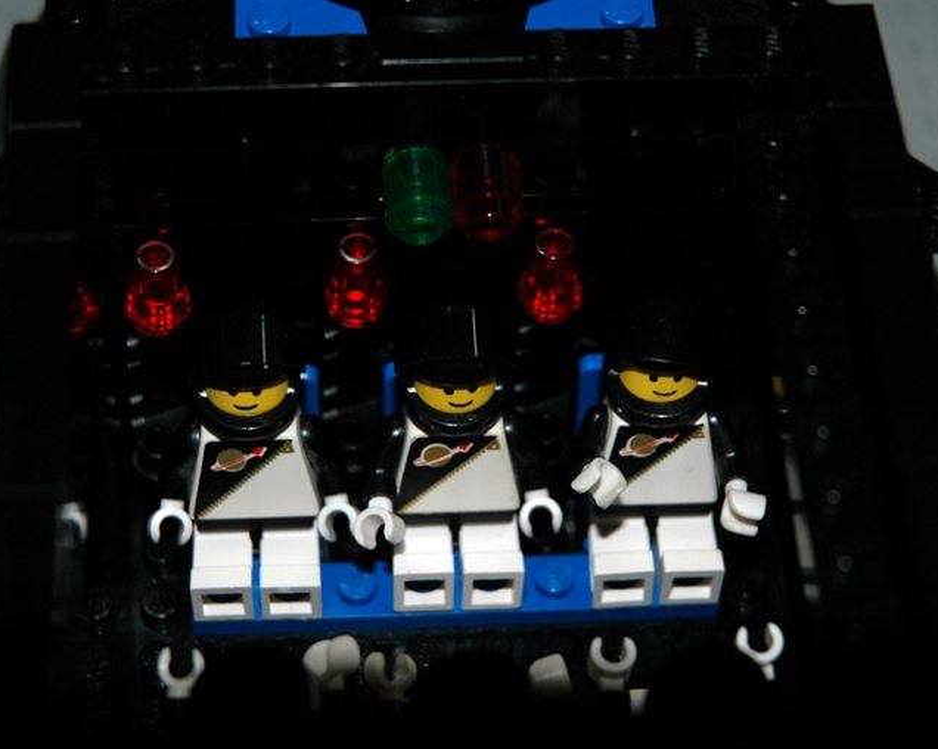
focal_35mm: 119
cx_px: 465
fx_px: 3302
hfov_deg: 16.2
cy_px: 375
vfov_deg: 12.9
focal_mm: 70
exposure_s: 1/60
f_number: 4.5
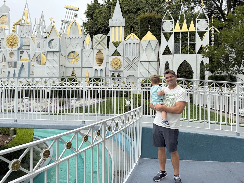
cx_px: 122
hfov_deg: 71.6
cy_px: 92
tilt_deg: +2.0
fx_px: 169
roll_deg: -0.9
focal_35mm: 24
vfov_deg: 56.8
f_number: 1.78
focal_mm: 6.76
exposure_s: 1/1553
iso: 80
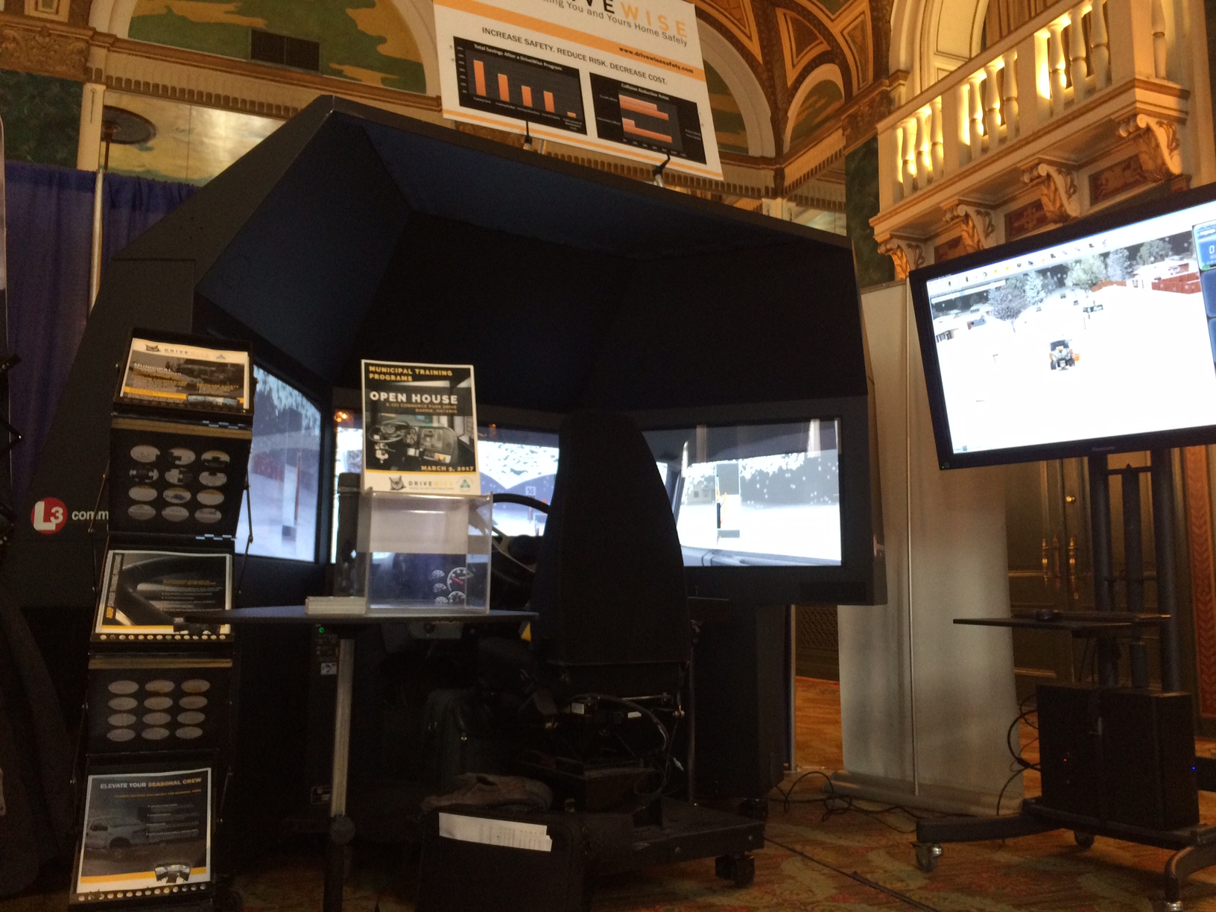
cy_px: 456
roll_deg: +0.9
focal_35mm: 29
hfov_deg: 61.7
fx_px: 1019
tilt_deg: +7.4
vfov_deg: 48.2
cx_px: 608
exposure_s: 1/30
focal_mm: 4.15
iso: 200
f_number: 2.2
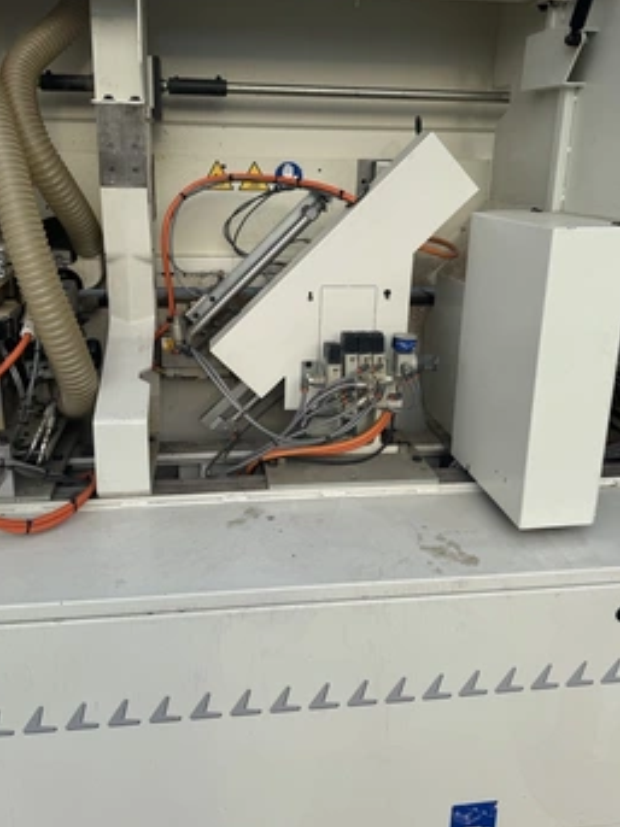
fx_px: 669
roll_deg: +0.9
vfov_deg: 63.2
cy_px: 354
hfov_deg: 49.7
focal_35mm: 28
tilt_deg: -15.7
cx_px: 289
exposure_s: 1/1818
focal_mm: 6.76
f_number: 1.78
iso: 80
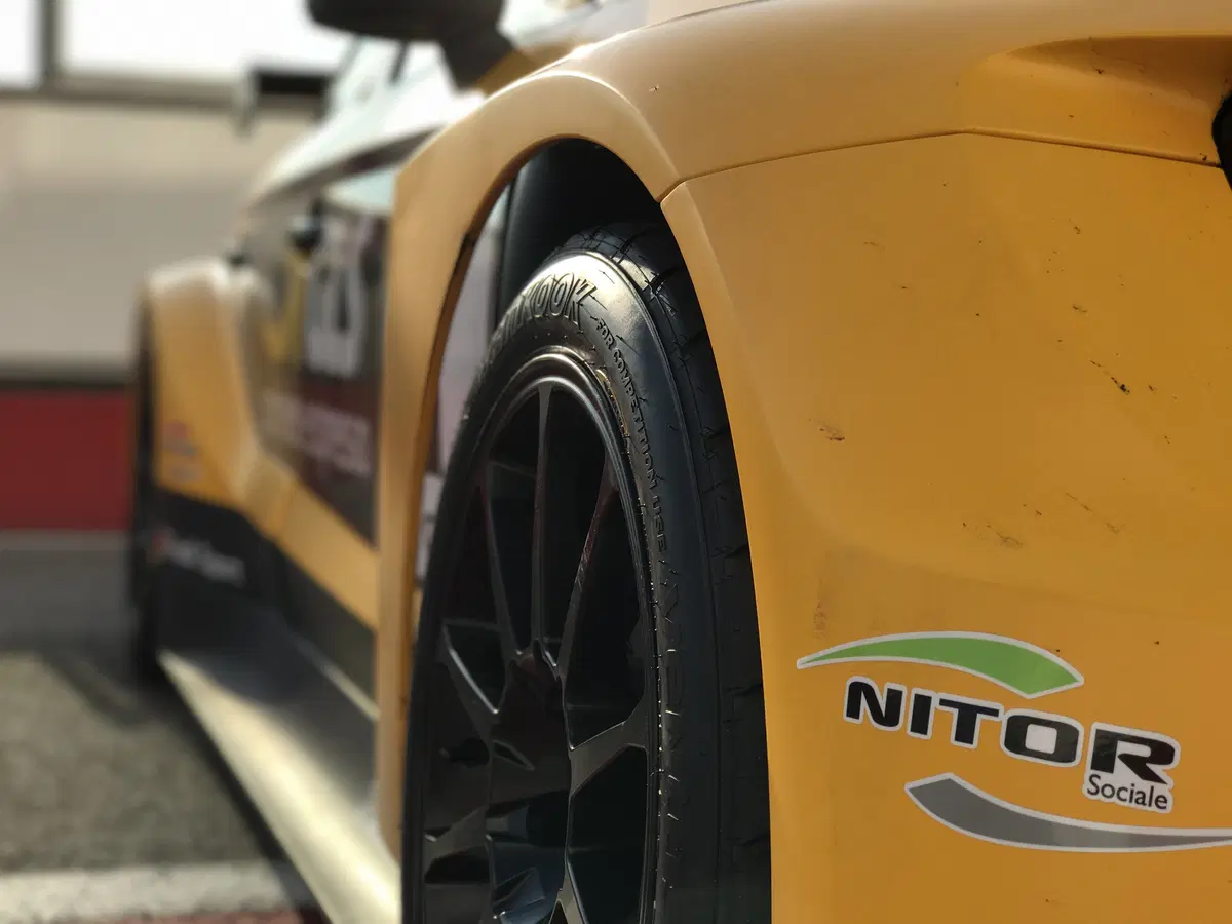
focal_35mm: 57
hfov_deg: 33.8
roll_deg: -1.1
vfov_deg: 25.7
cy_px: 462
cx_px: 616
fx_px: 2029
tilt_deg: -3.1
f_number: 2.8
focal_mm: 6.6
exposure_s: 1/1030
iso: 20
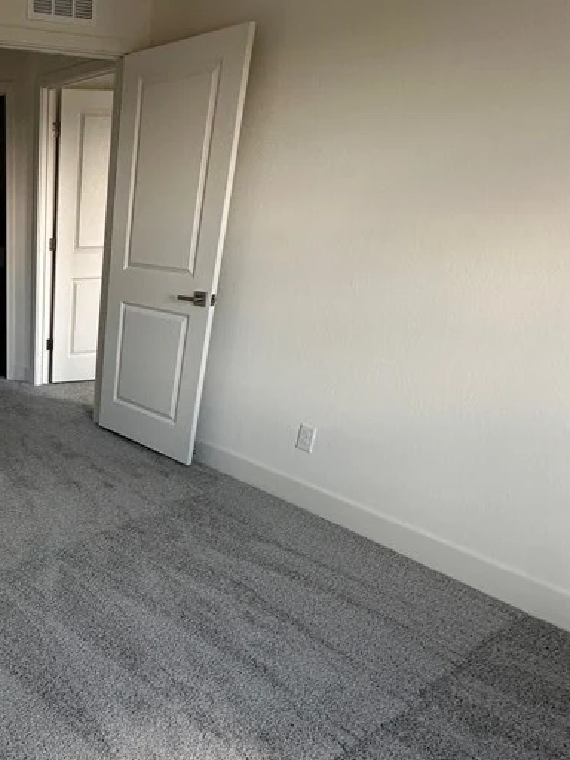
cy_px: 514
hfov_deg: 43.0
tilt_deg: -26.8
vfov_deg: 61.7
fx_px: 615
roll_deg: +0.6
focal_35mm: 28
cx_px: 3
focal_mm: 2.22
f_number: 2.2
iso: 100
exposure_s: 1/99
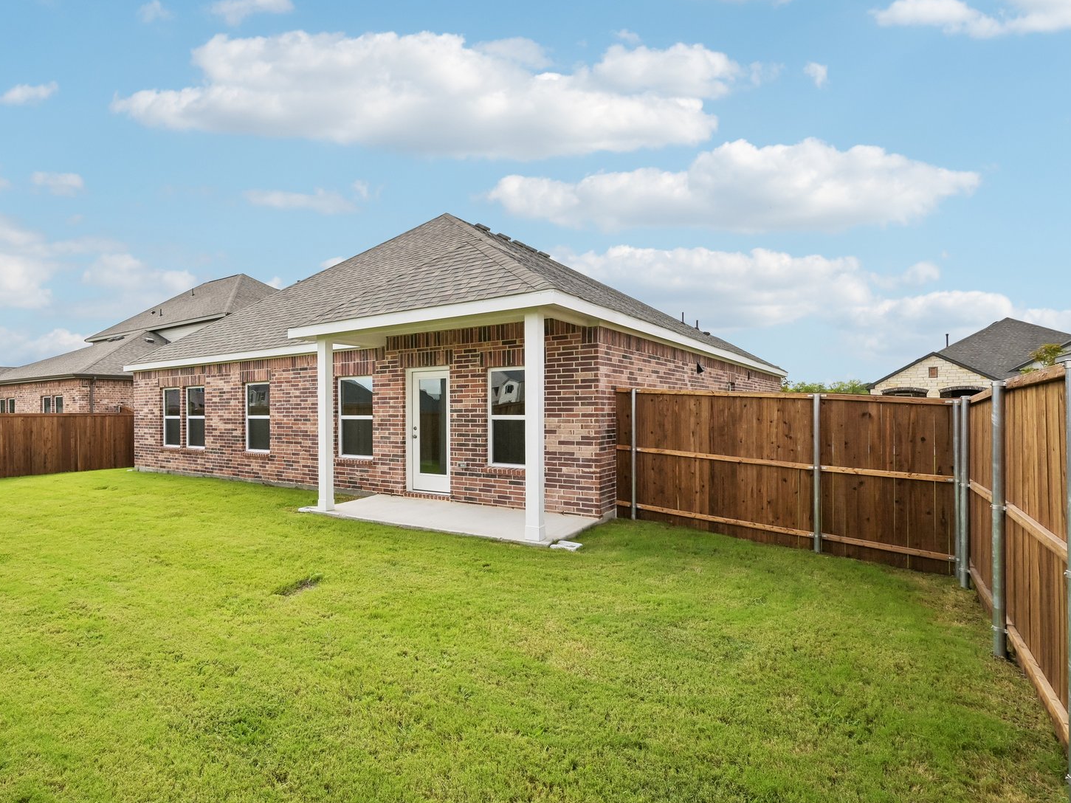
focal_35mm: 19
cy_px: 403
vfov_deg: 68.7
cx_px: 325
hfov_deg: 80.7
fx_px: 588
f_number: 9
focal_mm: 14
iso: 250
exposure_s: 1/800
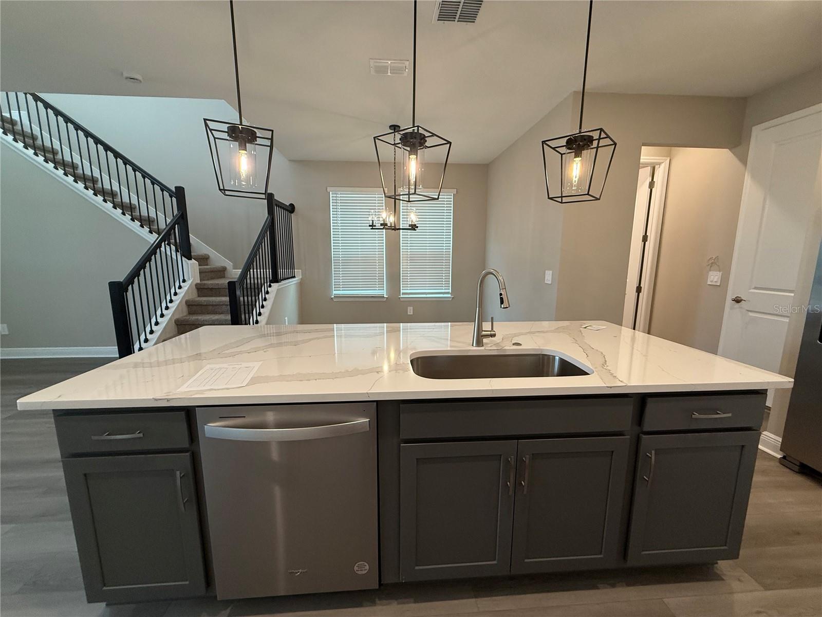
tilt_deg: -9.0
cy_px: 308
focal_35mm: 14
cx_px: 411
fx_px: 332
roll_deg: +0.0
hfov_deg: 102.1
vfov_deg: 85.7
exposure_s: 1/120
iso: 250
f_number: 2.2
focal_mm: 2.22
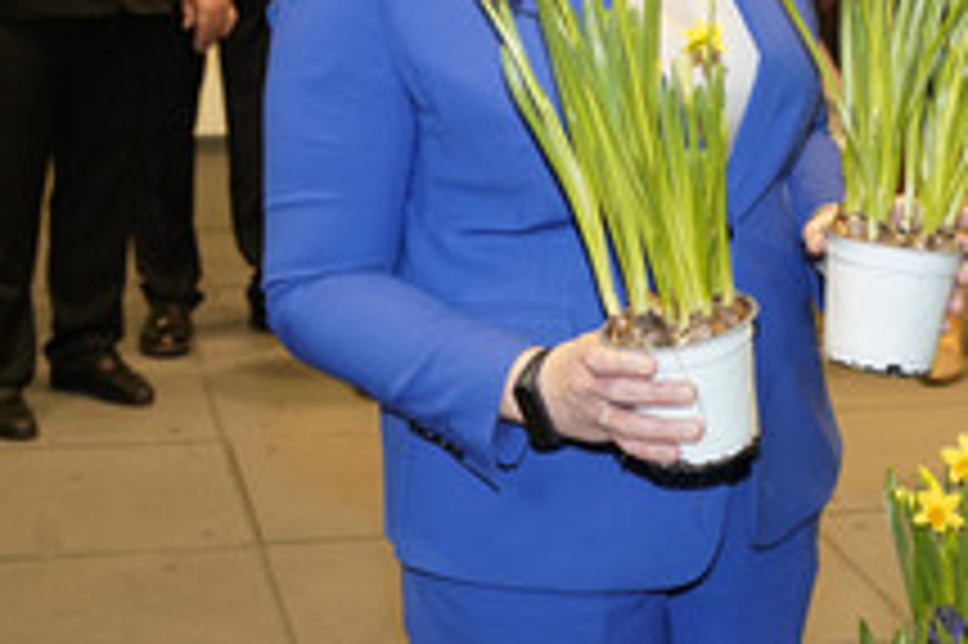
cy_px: 59
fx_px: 2203
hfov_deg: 24.5
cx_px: 745
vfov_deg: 16.4
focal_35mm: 82
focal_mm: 39
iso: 1600
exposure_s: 1/200
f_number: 5
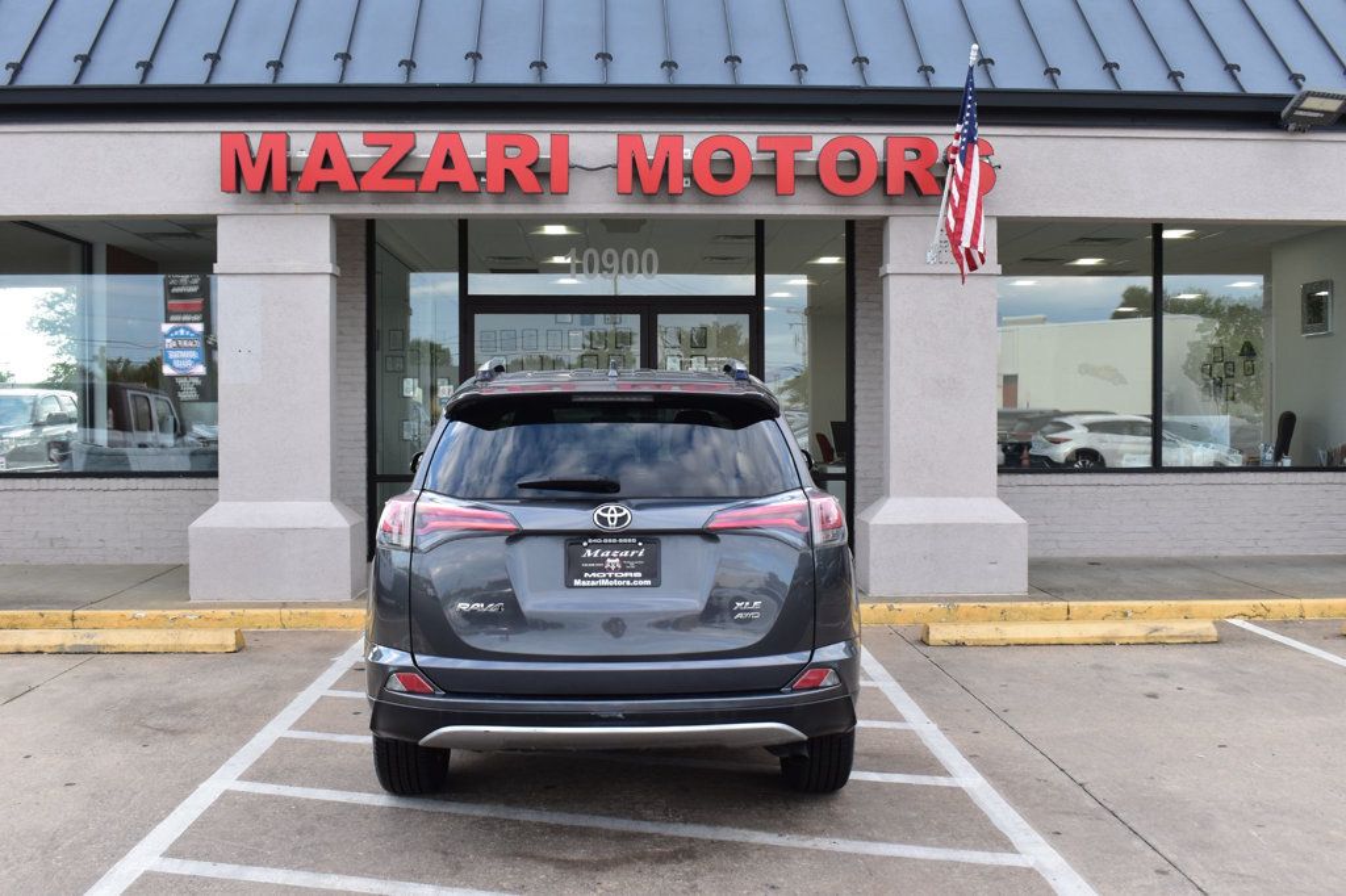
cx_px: 673
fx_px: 1345
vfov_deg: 36.8
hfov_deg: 53.1
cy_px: 448
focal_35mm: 36
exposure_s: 1/125
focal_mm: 24
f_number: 9
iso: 400
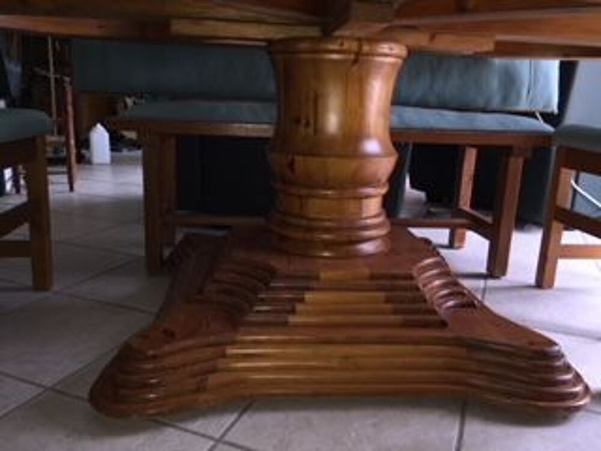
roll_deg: -0.7
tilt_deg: -14.5
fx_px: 503
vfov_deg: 48.2
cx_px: 300
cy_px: 226
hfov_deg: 61.7
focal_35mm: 29
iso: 32
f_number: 2.2
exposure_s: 1/33
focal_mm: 4.15
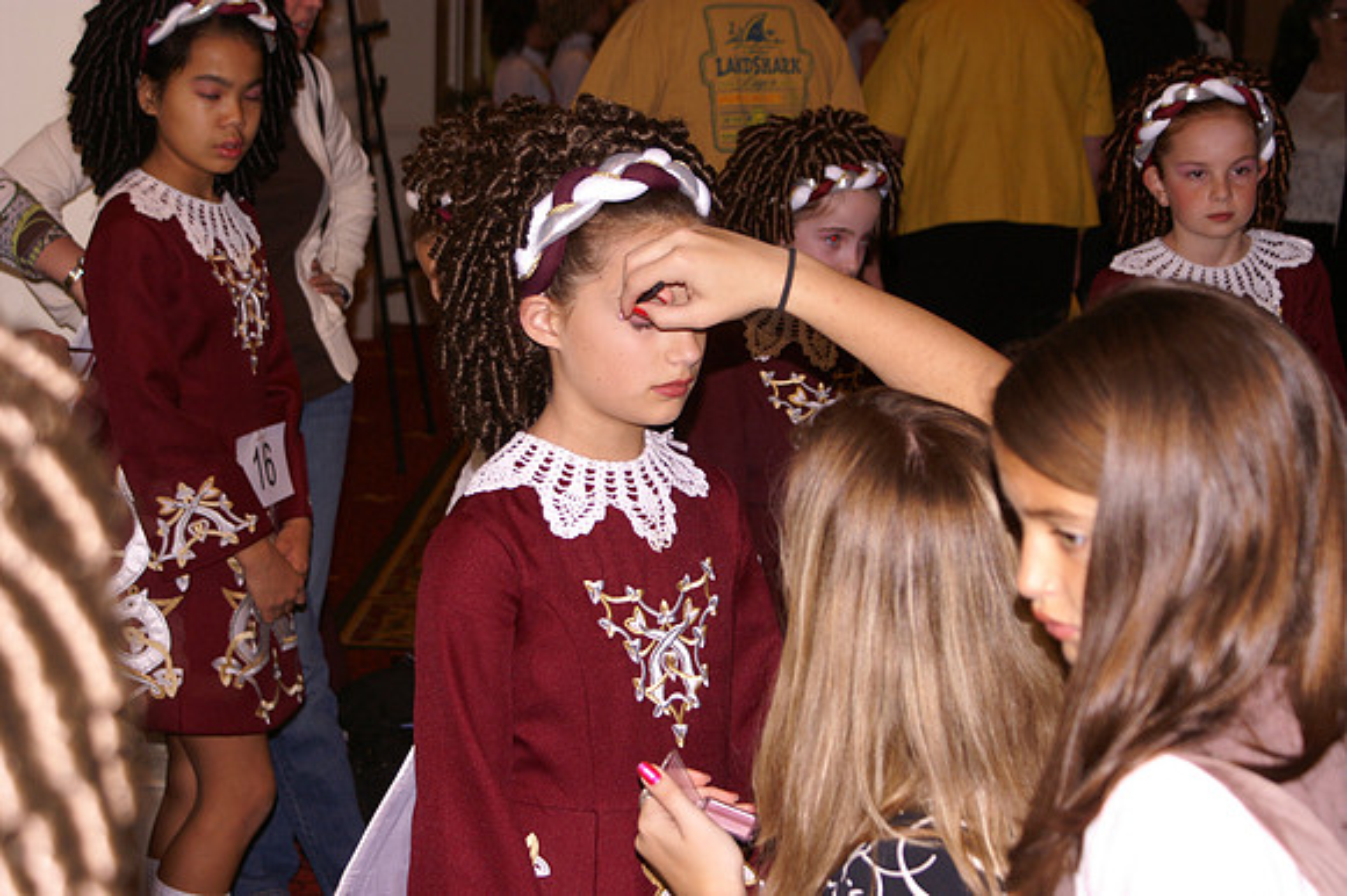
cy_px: 448
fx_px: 2805
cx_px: 674
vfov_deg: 18.2
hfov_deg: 27.0
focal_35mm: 75
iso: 400
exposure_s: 1/100
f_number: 5.6
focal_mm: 50
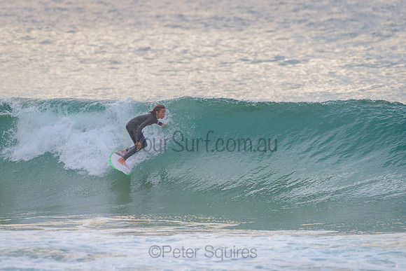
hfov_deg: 3.4
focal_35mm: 613
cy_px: 133
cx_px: 197
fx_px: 6916
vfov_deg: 2.2
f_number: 5.6
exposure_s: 1/1250
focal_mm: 500
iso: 450
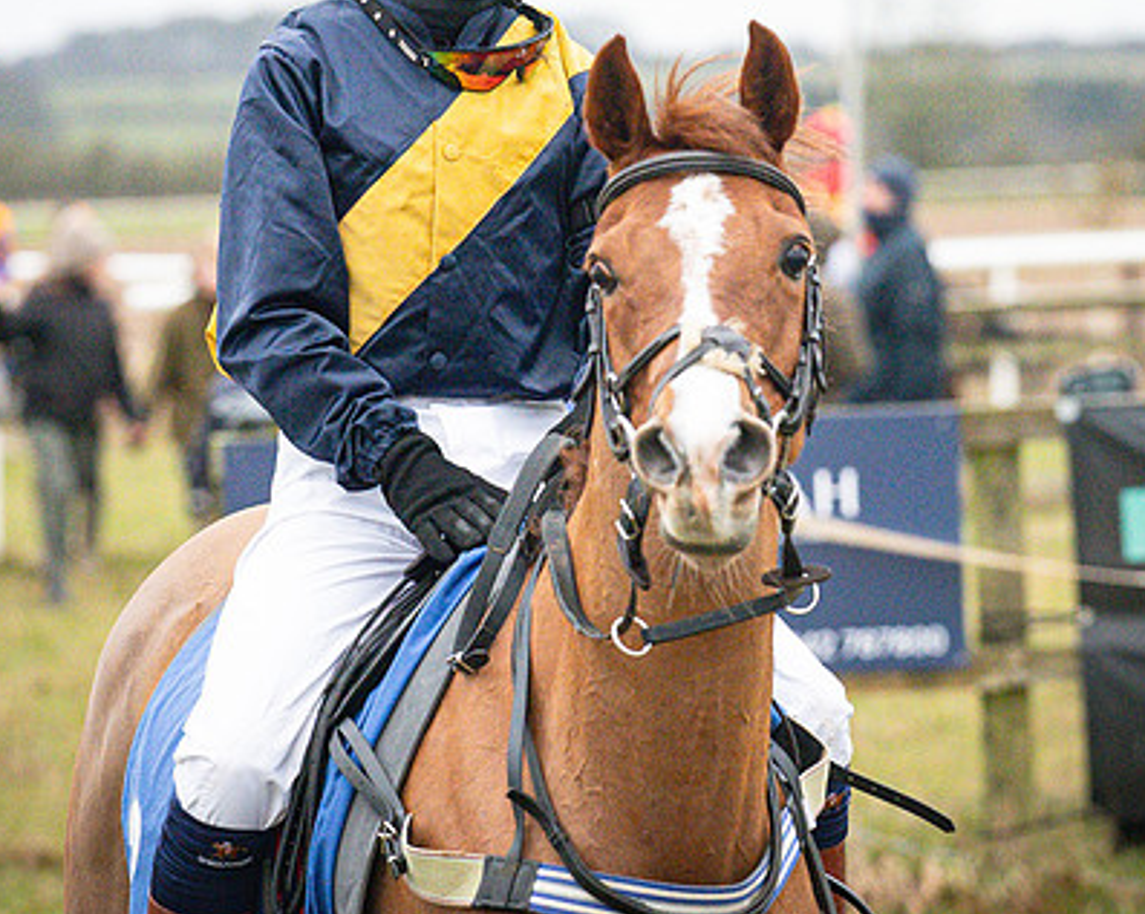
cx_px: 638
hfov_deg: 5.5
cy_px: 288
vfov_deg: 4.4
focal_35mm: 350
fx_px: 11852
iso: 4500
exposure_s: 1/1250
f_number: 4
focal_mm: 135
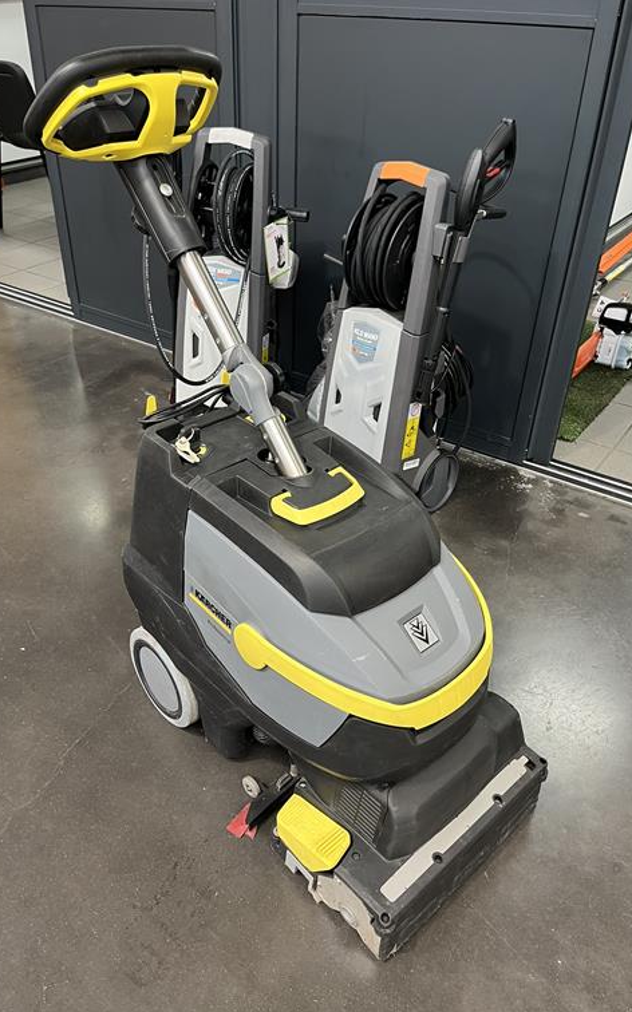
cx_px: 281
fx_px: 772
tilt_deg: -35.7
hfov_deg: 44.4
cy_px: 511
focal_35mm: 28
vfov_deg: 66.5
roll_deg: +1.2
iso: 125
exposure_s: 1/50
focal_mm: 5.1
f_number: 1.6
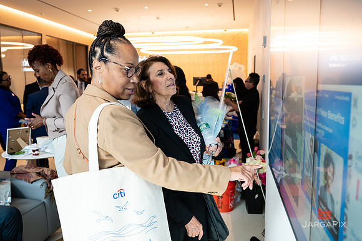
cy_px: 118
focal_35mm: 30
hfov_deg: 61.3
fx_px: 306
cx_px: 184
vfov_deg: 43.0
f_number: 4
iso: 800
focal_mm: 29
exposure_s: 1/200
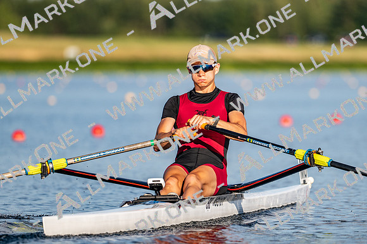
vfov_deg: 2.3
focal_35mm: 600
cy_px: 122
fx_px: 6114
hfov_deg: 3.4
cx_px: 184
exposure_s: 1/2500
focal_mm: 400
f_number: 4.5
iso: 200
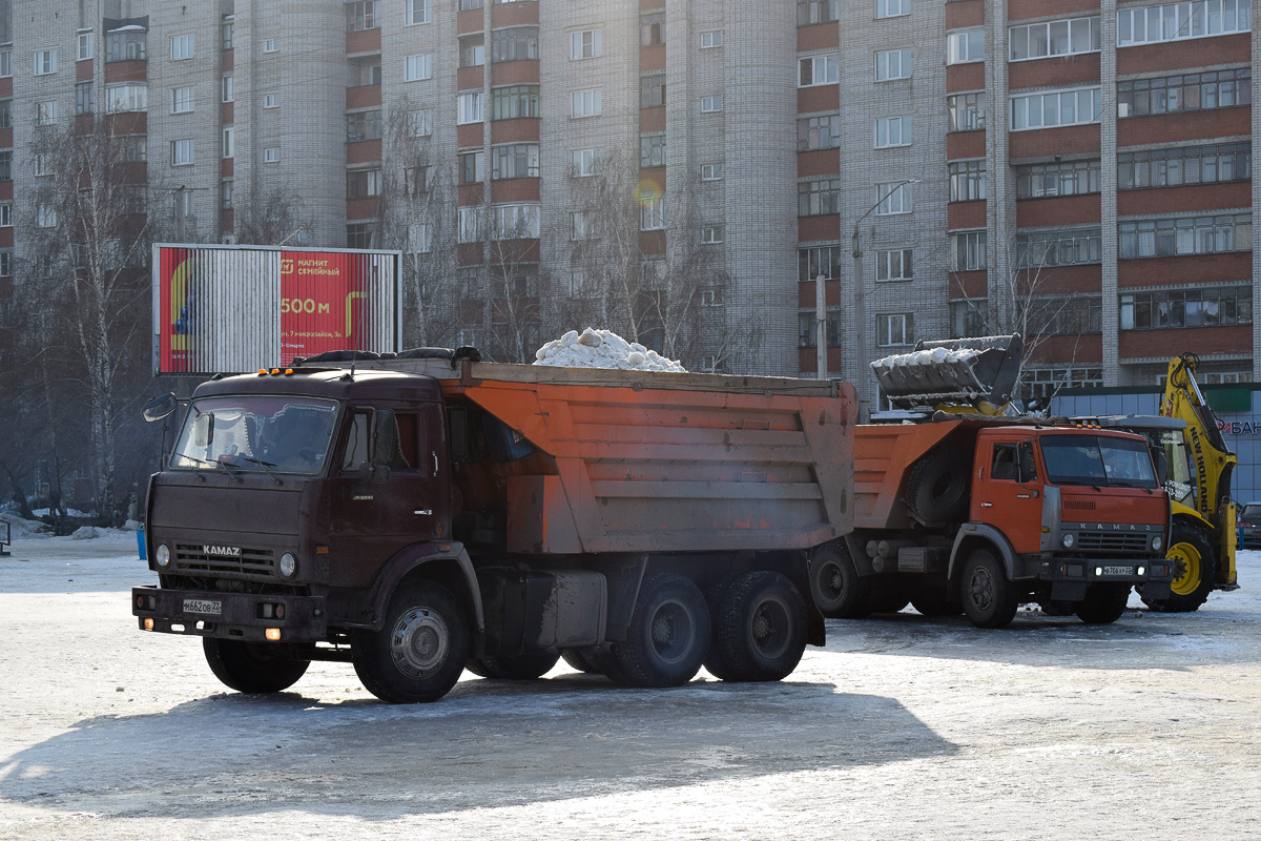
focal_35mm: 72
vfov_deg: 18.9
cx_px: 630
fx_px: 2522
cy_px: 420
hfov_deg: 28.1
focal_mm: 48
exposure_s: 1/320
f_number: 9
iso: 200
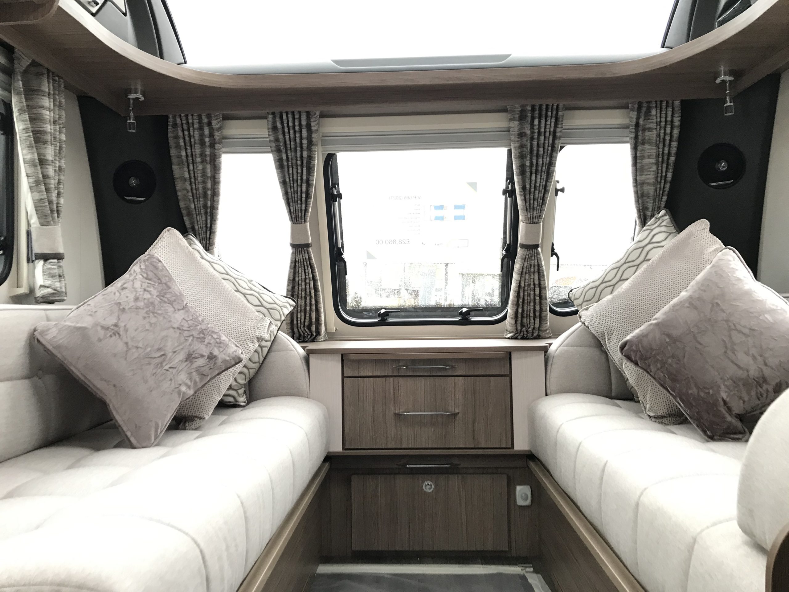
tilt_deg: +0.5
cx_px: 394
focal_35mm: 28
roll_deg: -2.0
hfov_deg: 63.4
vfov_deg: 49.7
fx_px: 638
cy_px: 296
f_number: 1.8
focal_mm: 3.99
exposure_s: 1/19
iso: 40
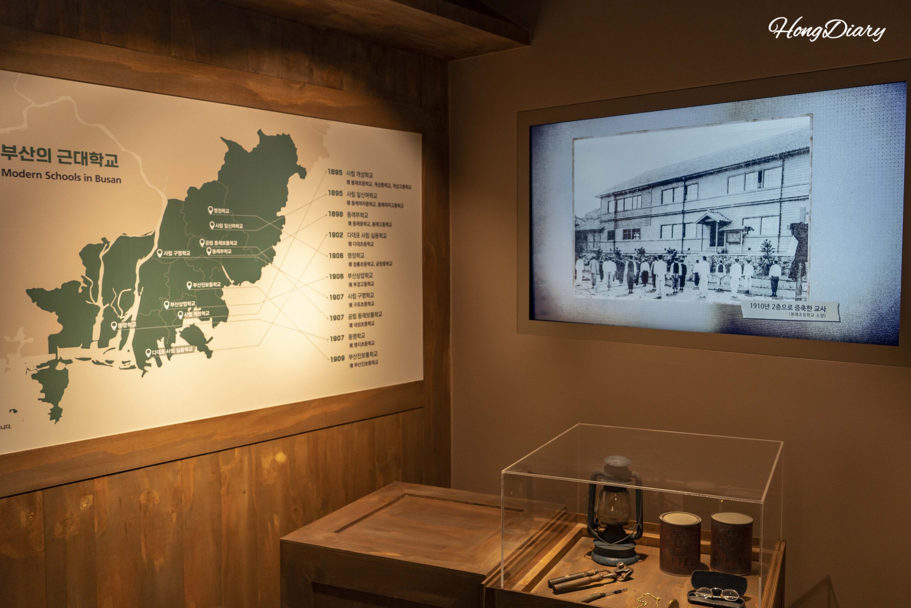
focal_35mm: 29
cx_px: 456
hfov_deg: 63.7
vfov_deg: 45.0
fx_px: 734
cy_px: 304
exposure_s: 1/160
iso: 800
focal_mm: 29
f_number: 4
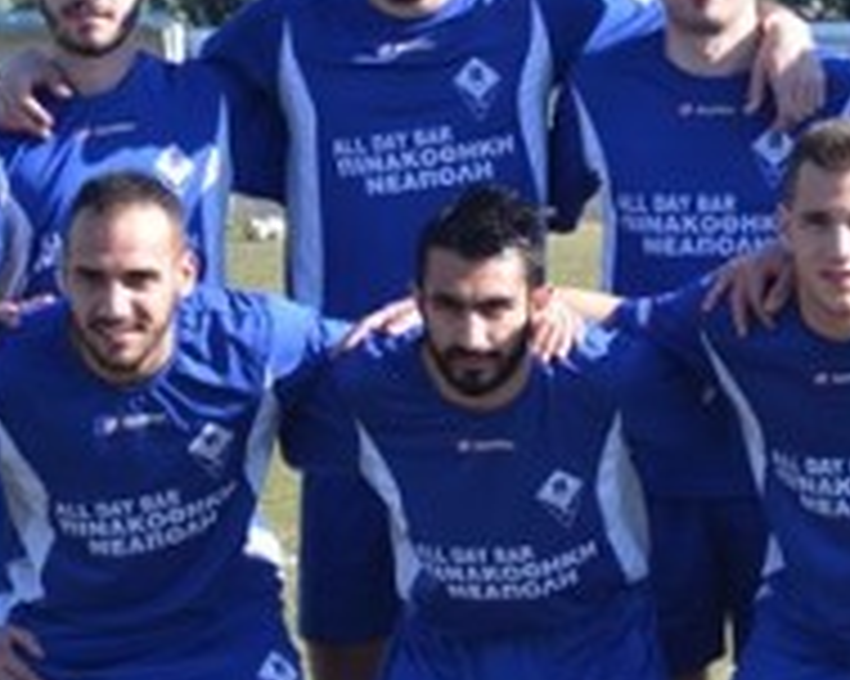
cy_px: 543
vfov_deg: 8.7
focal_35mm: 177
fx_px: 4450
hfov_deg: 10.8
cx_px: 846
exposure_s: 1/800
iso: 400
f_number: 5
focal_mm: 36
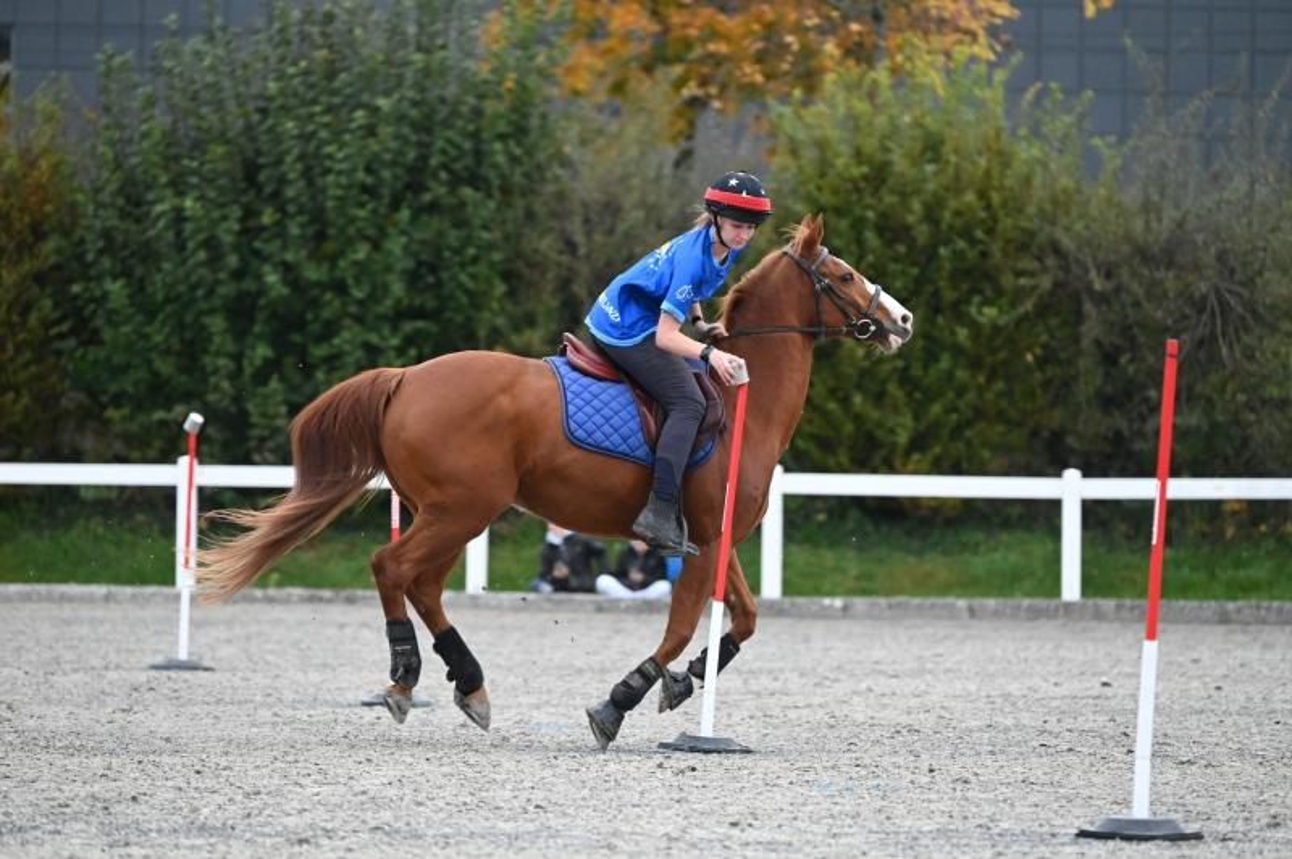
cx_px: 646
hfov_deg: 8.6
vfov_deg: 5.7
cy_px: 430
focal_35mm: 240
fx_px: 8606
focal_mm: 240
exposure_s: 1/1250
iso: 10000
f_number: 5.6
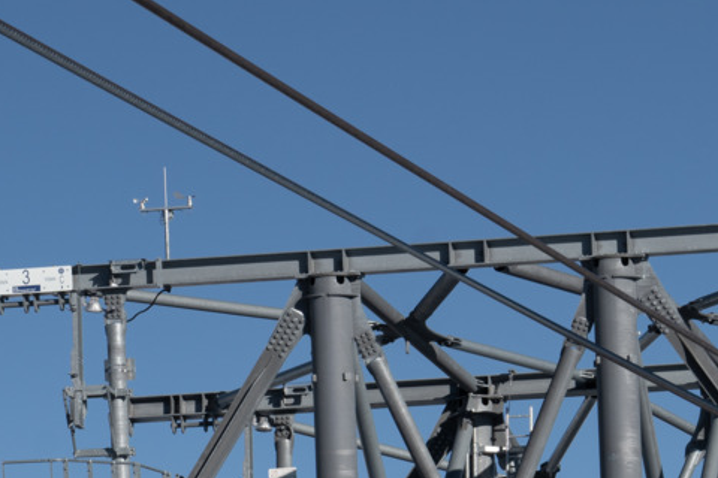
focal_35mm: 280
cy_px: 773
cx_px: 519
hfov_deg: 7.4
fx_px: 5584
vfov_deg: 4.9
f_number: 9
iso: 160
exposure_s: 1/500
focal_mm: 70
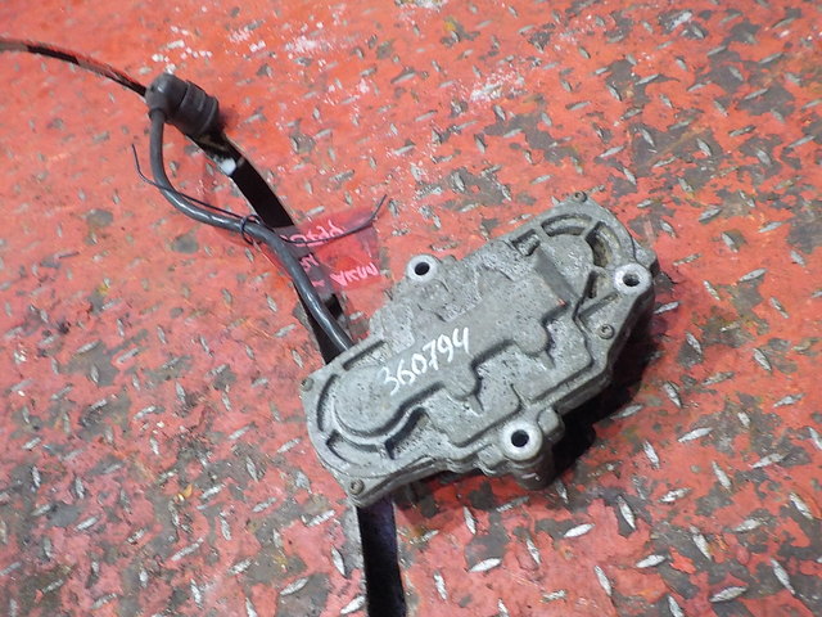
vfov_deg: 46.8
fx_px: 712
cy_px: 308
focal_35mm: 30
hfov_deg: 60.0
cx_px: 411
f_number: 3.3
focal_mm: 4.1
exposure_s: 1/15
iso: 400
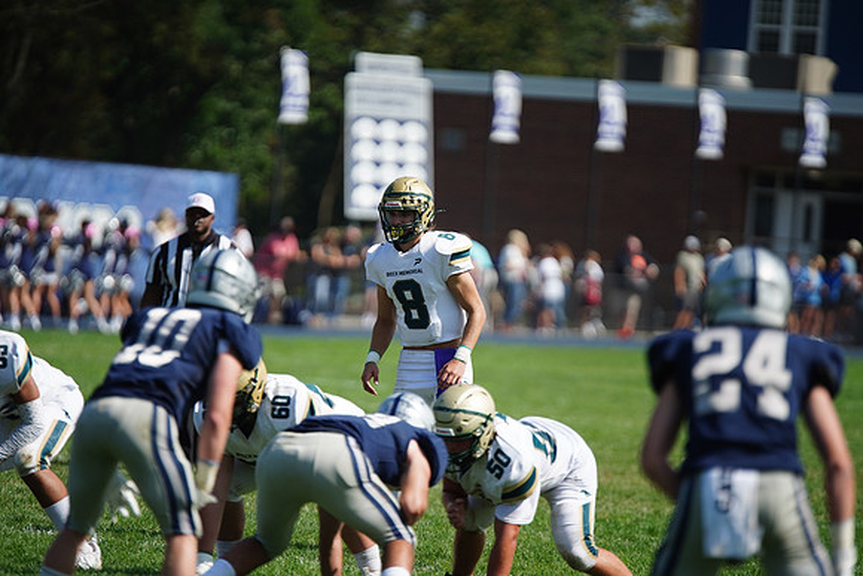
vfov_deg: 4.6
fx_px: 7193
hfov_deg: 6.9
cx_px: 432
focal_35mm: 300
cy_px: 288
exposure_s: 1/5000
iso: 400
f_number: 2.8
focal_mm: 300
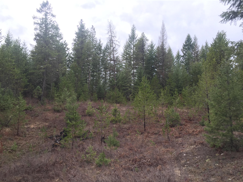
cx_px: 122
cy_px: 91
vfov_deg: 48.2
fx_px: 204
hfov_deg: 61.7
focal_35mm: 29
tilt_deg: +3.3
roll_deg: +0.1
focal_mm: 4.15
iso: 32
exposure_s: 1/120
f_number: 2.2
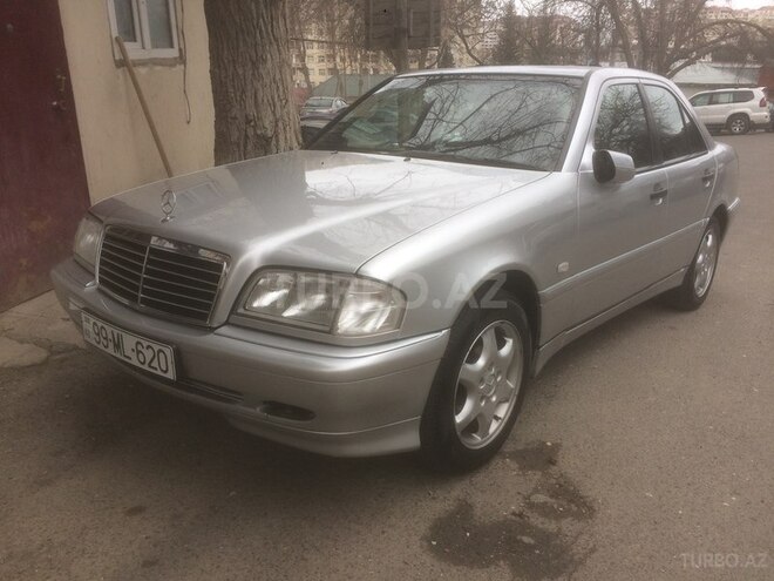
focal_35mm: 29
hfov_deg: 61.7
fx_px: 648
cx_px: 387
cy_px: 290
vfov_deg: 48.2
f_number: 2.2
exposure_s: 1/100
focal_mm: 4.15
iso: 32
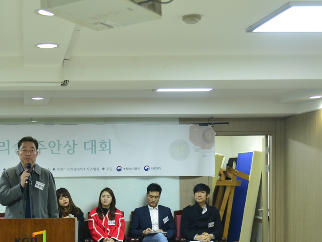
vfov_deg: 22.4
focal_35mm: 65
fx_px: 605
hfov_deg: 28.7
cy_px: 182
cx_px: 36
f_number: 4
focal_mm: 34
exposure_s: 1/60
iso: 800
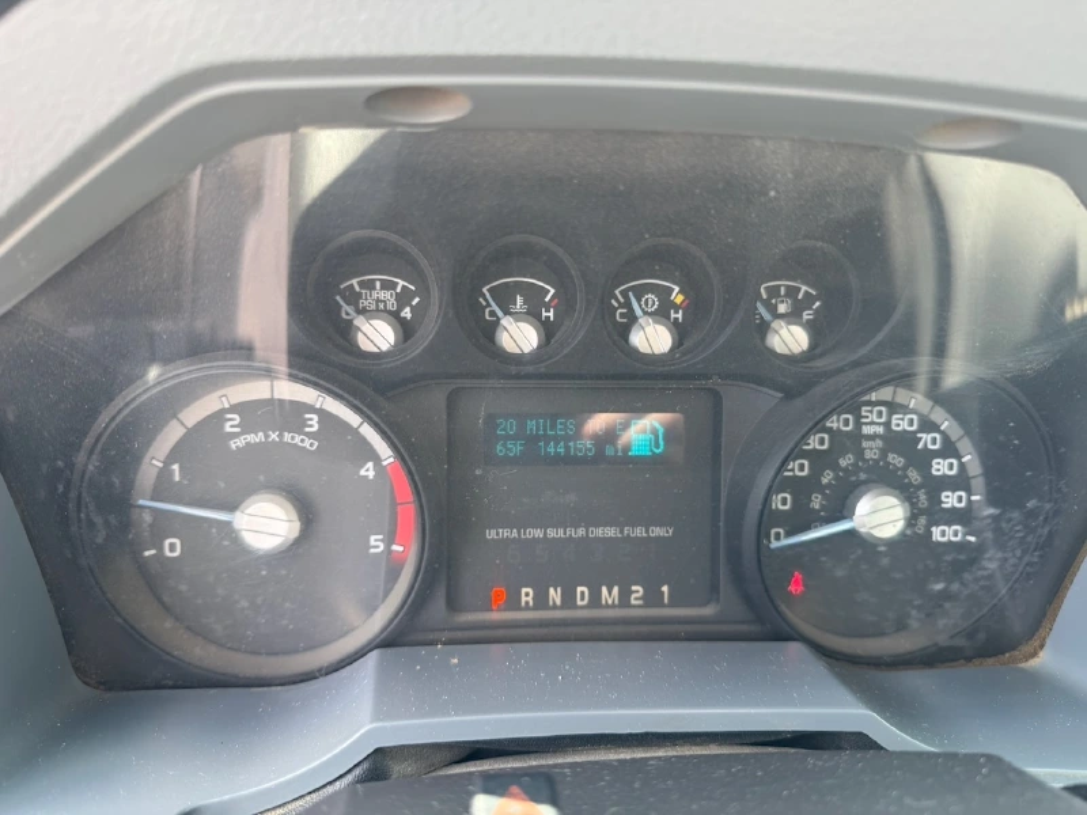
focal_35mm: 24
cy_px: 408
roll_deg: -2.3
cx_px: 544
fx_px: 754
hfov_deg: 71.6
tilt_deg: -25.3
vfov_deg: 56.8
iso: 100
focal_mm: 6.76
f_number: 1.78
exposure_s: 1/121
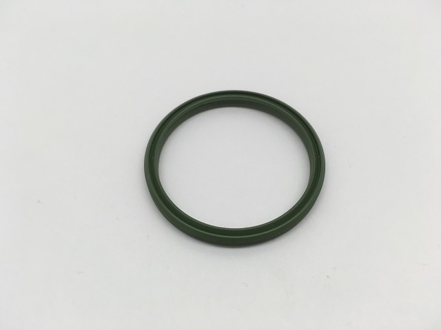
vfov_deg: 48.2
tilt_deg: -57.7
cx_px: 220
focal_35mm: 29
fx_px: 369
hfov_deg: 61.7
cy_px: 165
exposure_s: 1/120
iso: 40
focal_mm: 4.15
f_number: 2.2
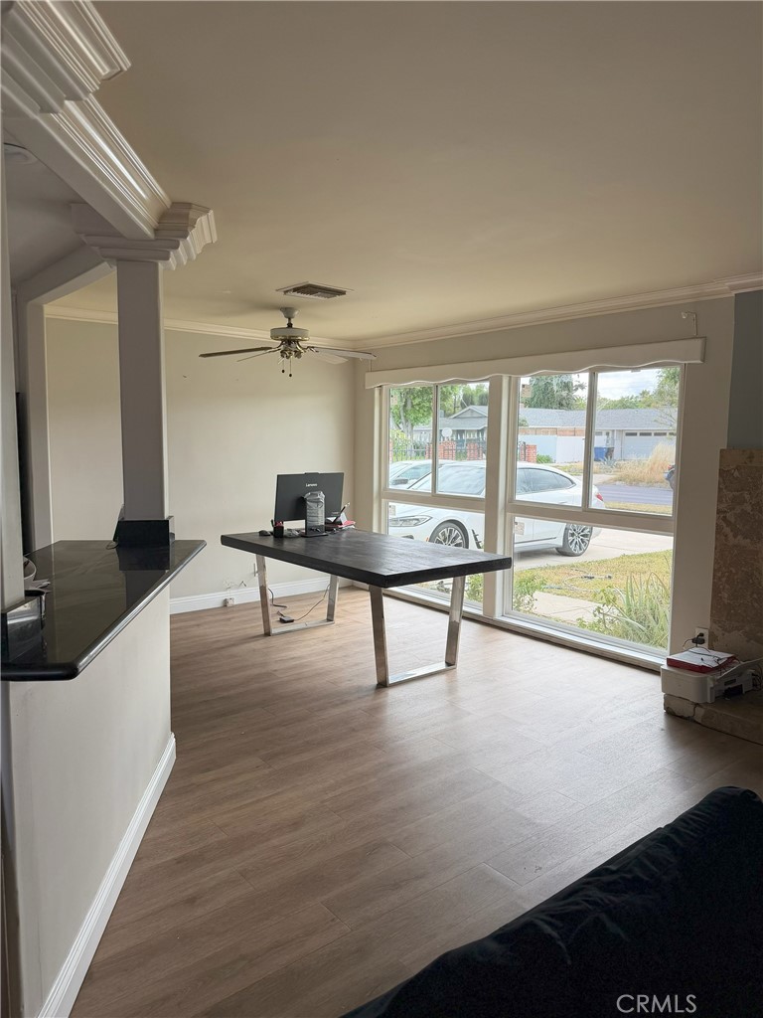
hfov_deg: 56.8
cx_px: 382
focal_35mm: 24
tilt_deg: -5.5
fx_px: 705
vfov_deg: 71.6
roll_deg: -1.1
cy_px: 509
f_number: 1.78
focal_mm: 6.76
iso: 80
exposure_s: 1/329
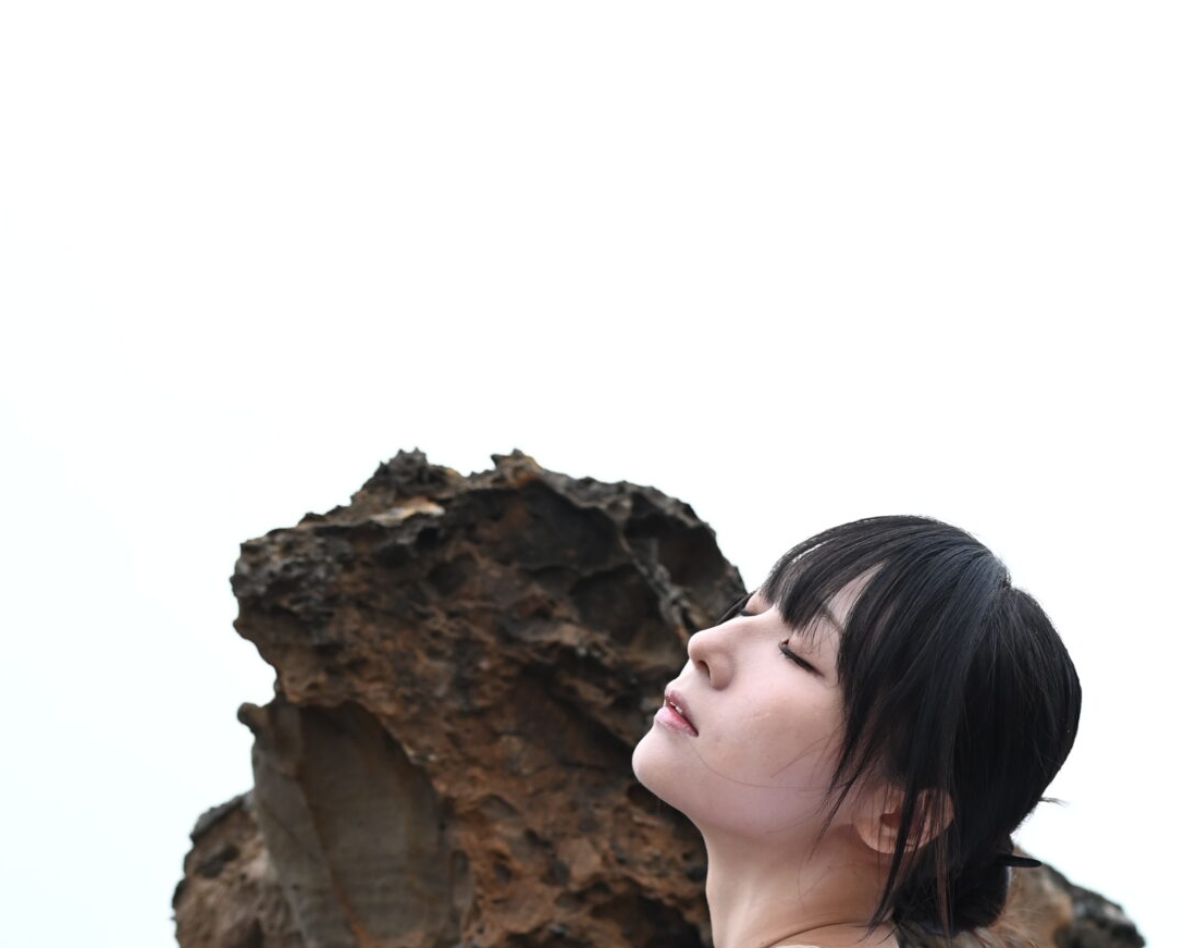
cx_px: 864
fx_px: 1858
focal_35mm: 53
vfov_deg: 24.8
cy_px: 1235
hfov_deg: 34.7
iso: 400
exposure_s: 1/250
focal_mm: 24
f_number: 2.8
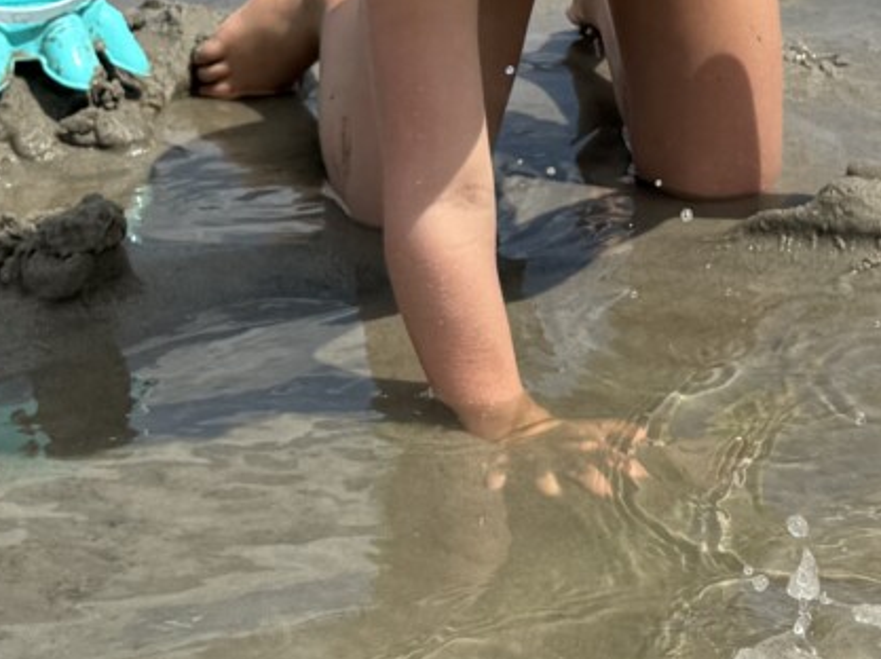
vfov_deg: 12.3
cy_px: -103
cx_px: 714
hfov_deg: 16.6
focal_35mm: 118
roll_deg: +0.6
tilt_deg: -13.3
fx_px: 3001
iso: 80
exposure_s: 1/7092
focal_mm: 6.76
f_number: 1.78
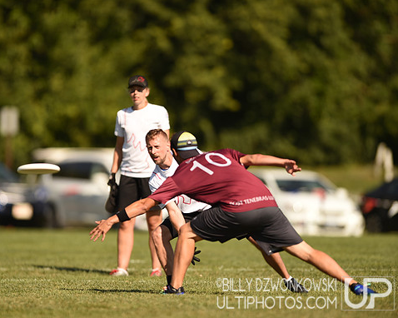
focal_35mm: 455
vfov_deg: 3.4
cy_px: 159
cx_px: 163
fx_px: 5357
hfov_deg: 4.3
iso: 100
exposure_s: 1/2000
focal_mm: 400
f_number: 3.2
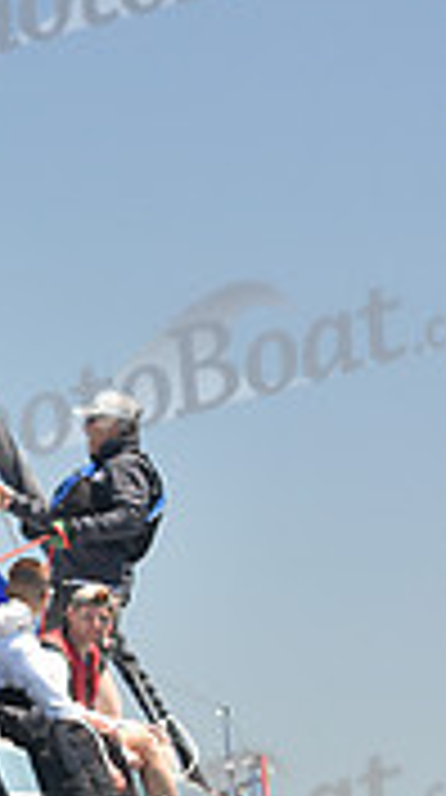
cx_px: -342
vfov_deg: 8.9
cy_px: 672
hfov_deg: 5.0
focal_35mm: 241
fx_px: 5089
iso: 250
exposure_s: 1/800
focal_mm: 70
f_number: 3.5
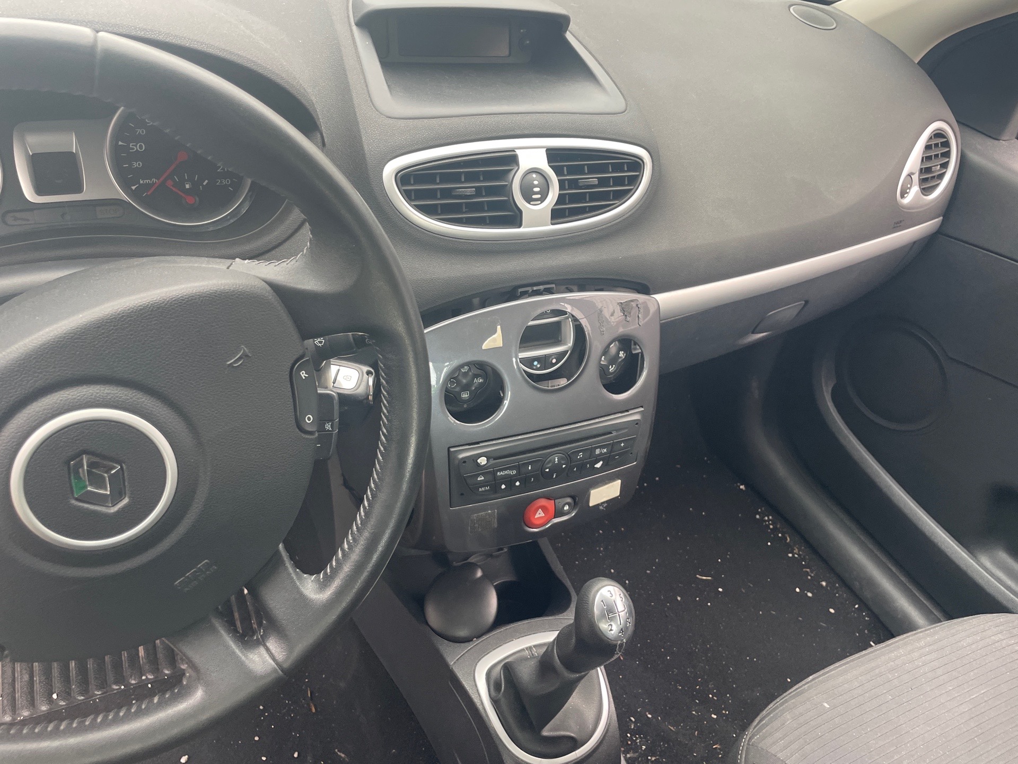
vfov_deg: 53.1
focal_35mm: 26
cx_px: 509
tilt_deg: -35.0
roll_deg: -6.3
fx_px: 765
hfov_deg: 67.3
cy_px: 382
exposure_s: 1/121
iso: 100
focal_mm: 4.2
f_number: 1.6
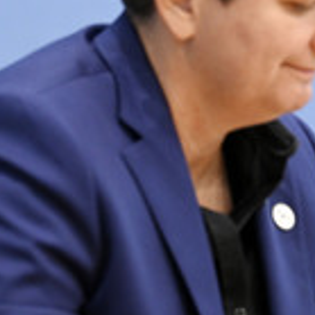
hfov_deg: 4.7
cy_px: 138
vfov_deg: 4.7
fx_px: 3830
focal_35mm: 372
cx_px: 366
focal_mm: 135
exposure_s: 1/640
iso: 4000
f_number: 5
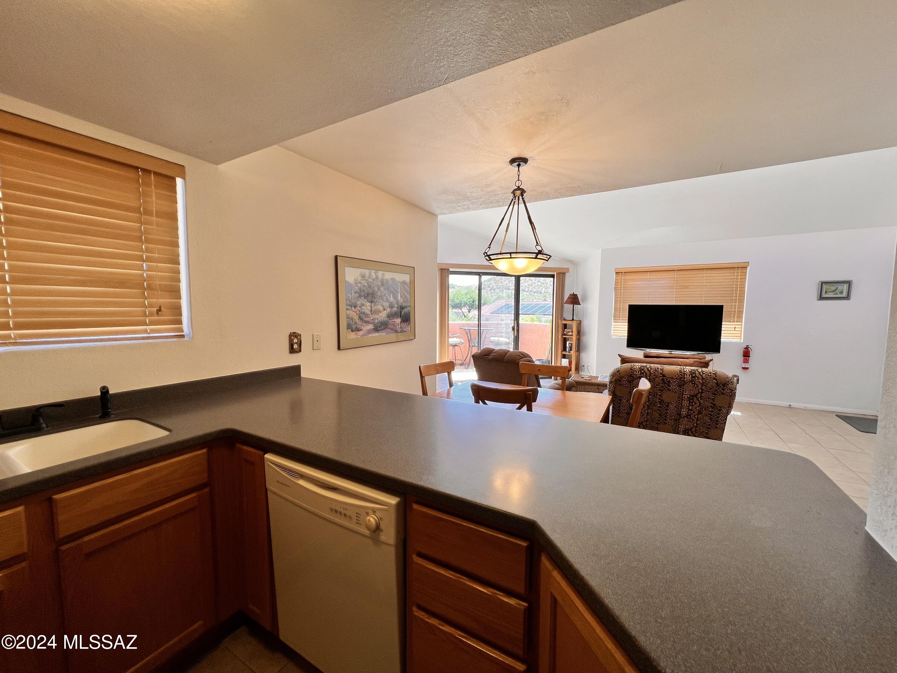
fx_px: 337
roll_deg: -0.4
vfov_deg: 89.9
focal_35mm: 13
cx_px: 448
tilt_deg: -5.1
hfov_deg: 106.2
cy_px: 336
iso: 32
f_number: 1.8
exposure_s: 1/121
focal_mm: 1.57
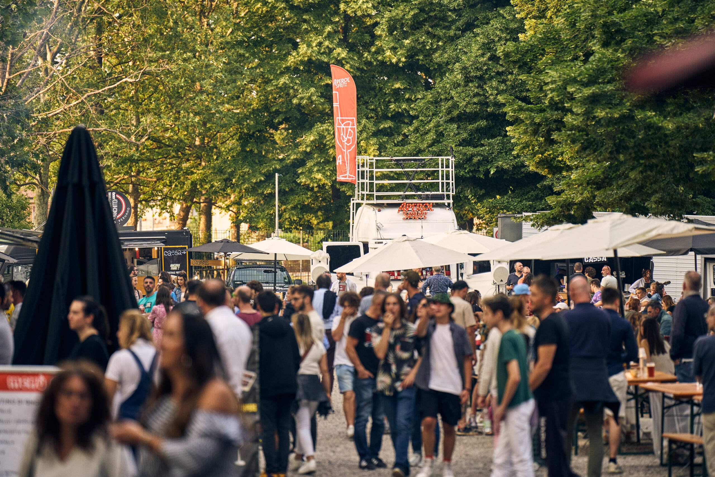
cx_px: 358
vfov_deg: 7.6
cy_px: 238
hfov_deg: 11.4
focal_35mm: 180
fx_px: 3575
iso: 640
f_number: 2.8
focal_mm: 180
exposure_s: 1/1250
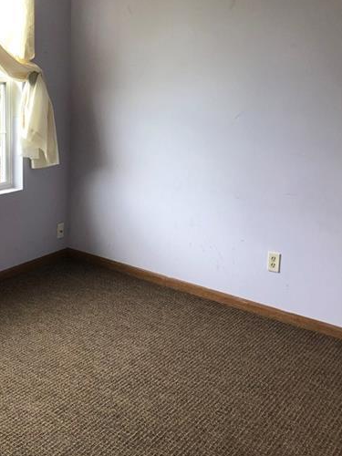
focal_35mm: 43
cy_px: 170
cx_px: 115
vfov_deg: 43.5
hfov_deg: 33.3
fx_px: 566
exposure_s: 1/40
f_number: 1.8
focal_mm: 3.99
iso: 25
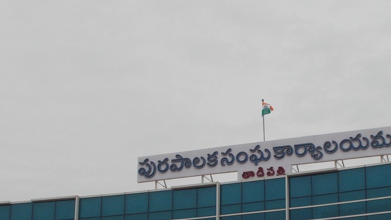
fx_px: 964
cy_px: 206
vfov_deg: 12.9
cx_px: 225
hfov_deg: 22.9
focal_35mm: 93
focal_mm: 6.9
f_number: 9.8
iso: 80
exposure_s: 1/250
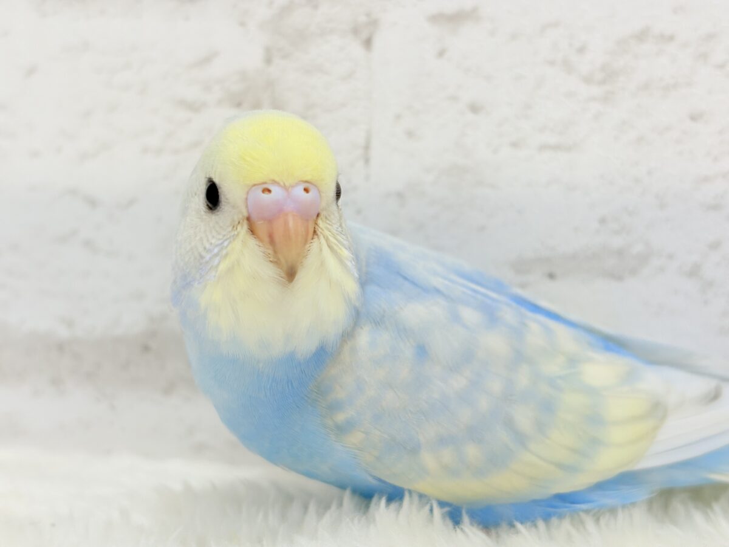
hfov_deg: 36.8
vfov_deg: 28.0
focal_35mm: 52
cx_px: 364
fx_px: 1095
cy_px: 274
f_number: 1.6
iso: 80
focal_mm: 5.96
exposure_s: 1/100
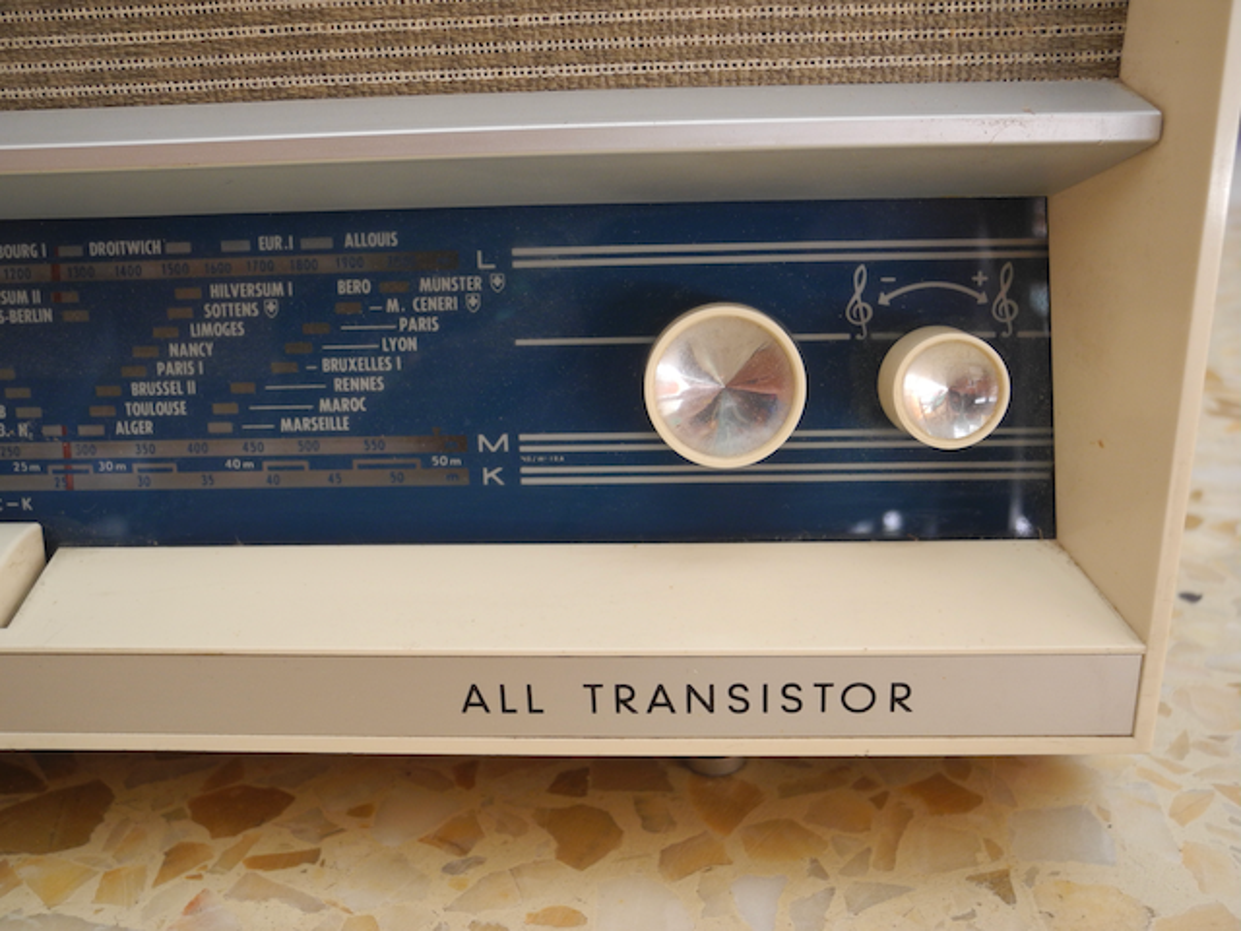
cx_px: 620
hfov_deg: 52.6
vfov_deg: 40.7
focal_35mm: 35
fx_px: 1255
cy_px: 466
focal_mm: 7.4
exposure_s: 1/30
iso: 125
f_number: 3.2
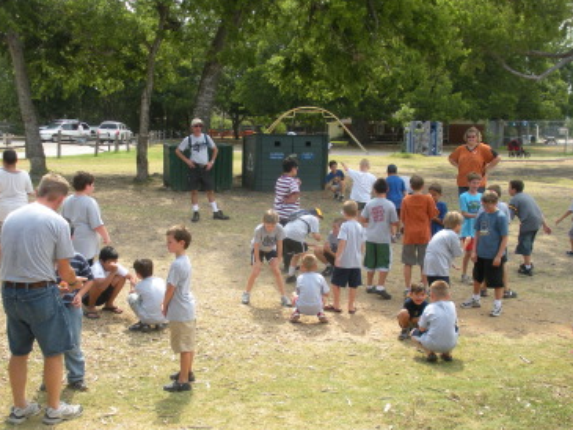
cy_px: 245
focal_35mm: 45
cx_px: 311
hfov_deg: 42.0
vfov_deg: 32.2
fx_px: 745
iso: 88
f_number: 3.5
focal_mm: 6.3
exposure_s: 1/295
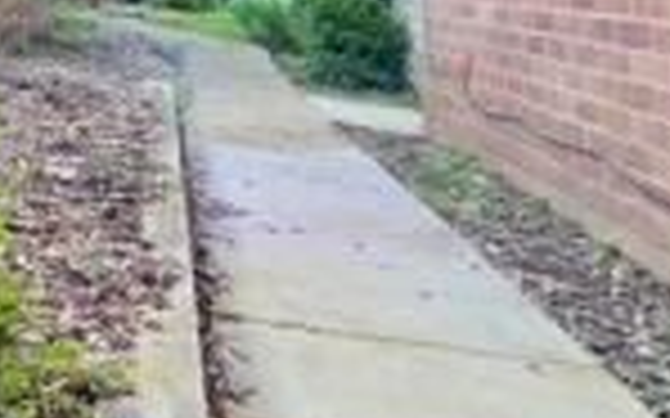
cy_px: -43
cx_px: -398
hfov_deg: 24.6
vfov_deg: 21.2
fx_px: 1059
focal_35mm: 58
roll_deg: +1.4
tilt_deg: +1.4
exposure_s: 1/99
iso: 80
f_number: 2.2
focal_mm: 2.22
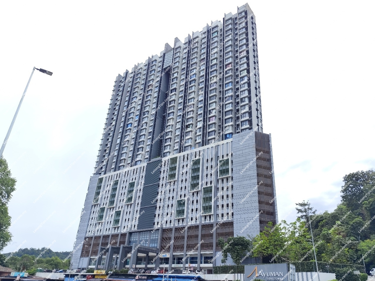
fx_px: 249
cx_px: 188
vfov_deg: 58.9
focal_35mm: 23
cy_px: 140
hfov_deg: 73.9
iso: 50
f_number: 1.65
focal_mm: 6.19
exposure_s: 1/968
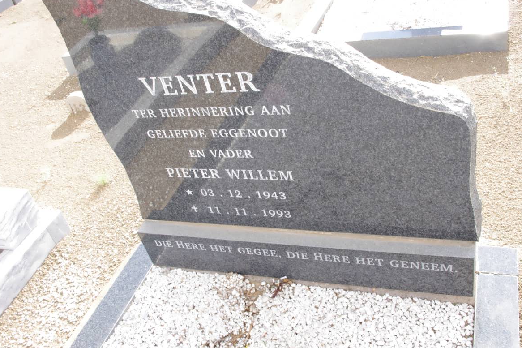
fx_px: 536
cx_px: 256
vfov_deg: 35.9
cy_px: 176
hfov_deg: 51.9
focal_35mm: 37
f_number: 11
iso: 800
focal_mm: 24.38
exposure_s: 1/125
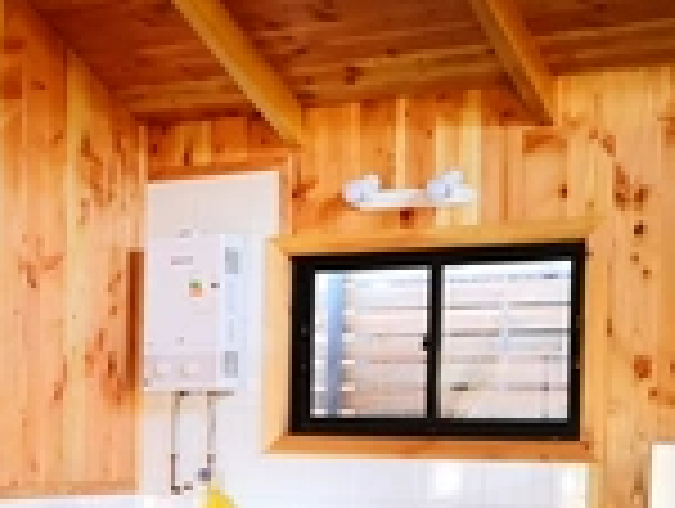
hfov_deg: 23.0
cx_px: -94
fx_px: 1543
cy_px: 472
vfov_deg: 18.4
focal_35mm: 79
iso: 640
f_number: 1.6
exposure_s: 1/100
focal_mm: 3.95
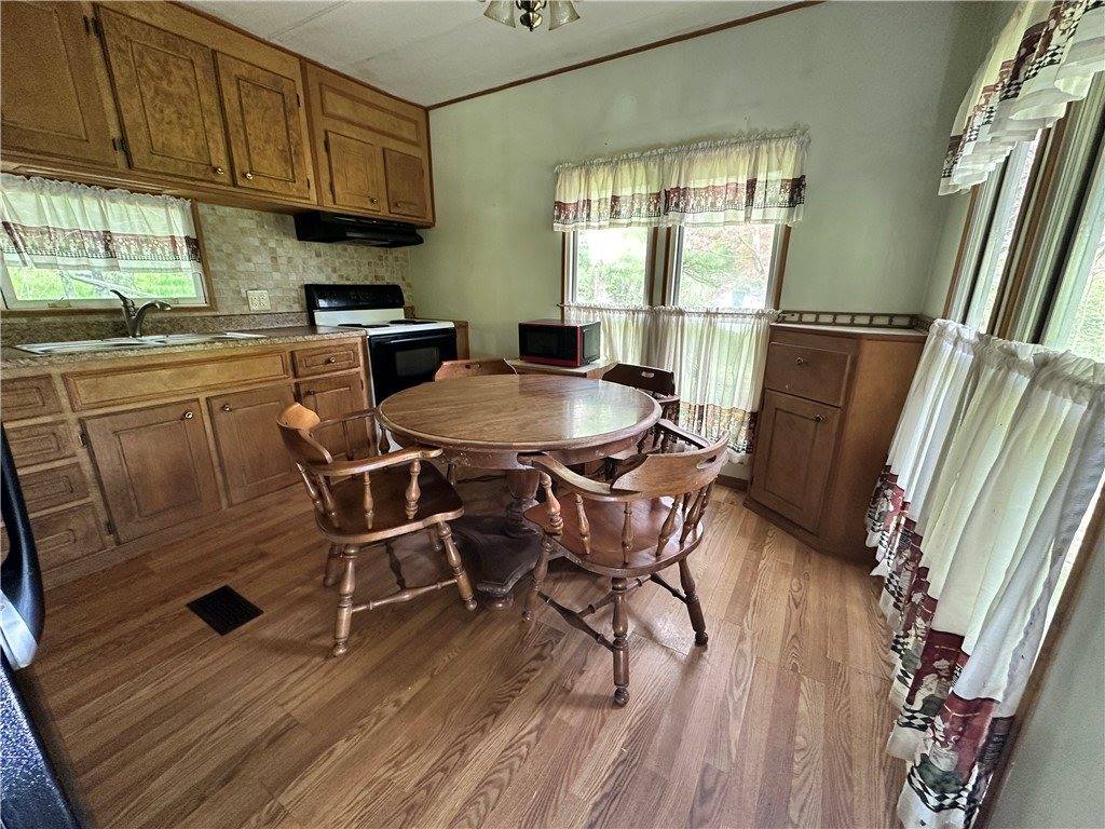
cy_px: 414
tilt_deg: -15.0
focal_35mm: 14
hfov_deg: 102.1
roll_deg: -0.2
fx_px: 447
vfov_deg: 85.7
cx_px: 552
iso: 320
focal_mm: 2.22
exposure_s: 1/83
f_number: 2.2
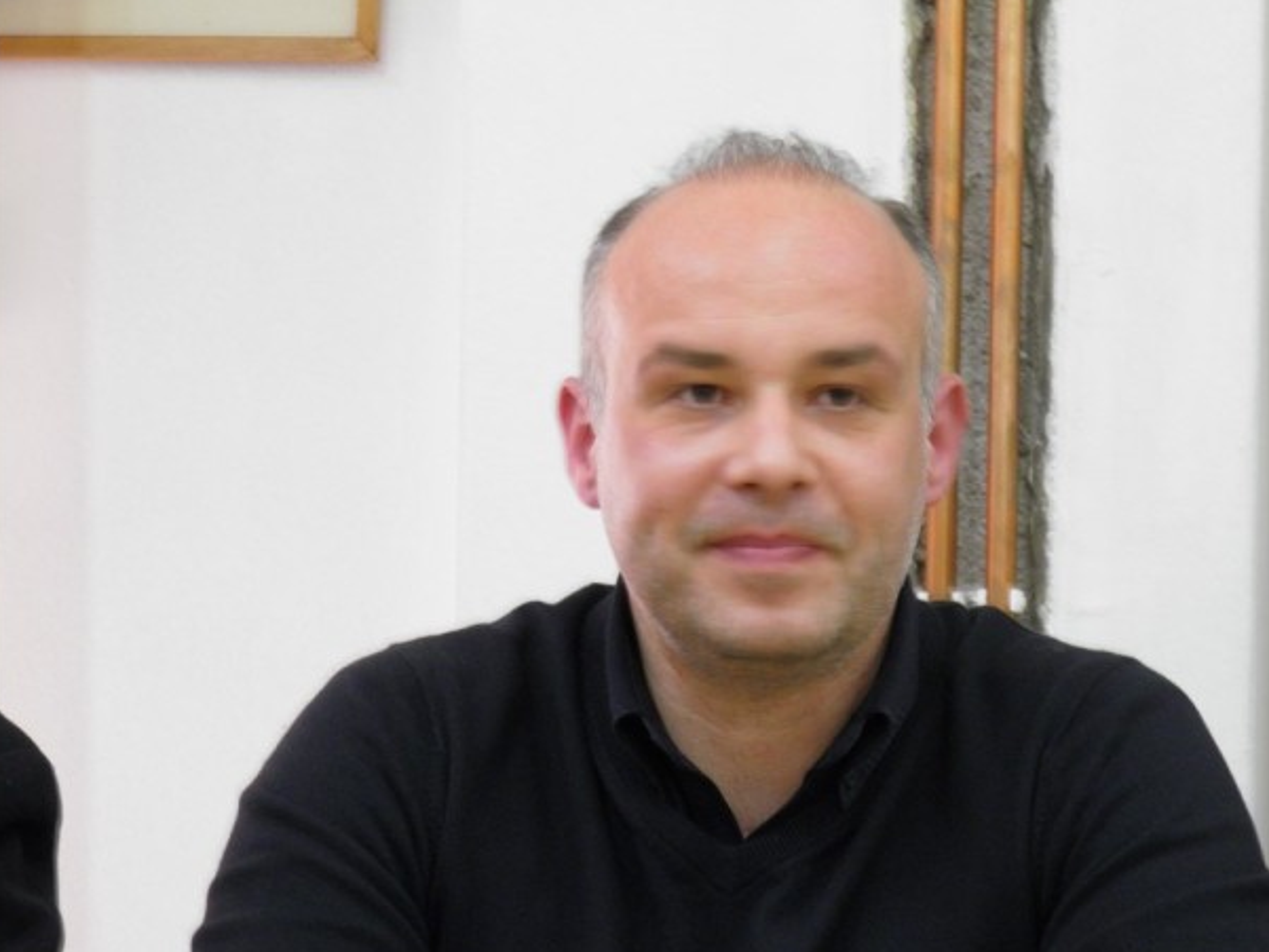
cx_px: 686
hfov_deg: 8.8
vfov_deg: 6.6
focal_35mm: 224
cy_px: 516
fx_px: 8213
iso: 200
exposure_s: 1/8
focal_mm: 36.7
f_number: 4.1
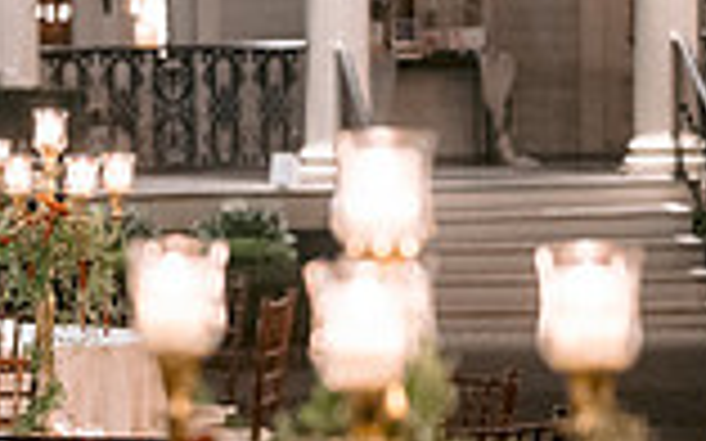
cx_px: -337
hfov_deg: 10.8
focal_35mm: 188
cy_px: 254
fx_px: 3616
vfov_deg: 7.0
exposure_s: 1/40
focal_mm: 50
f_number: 2.2
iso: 1600
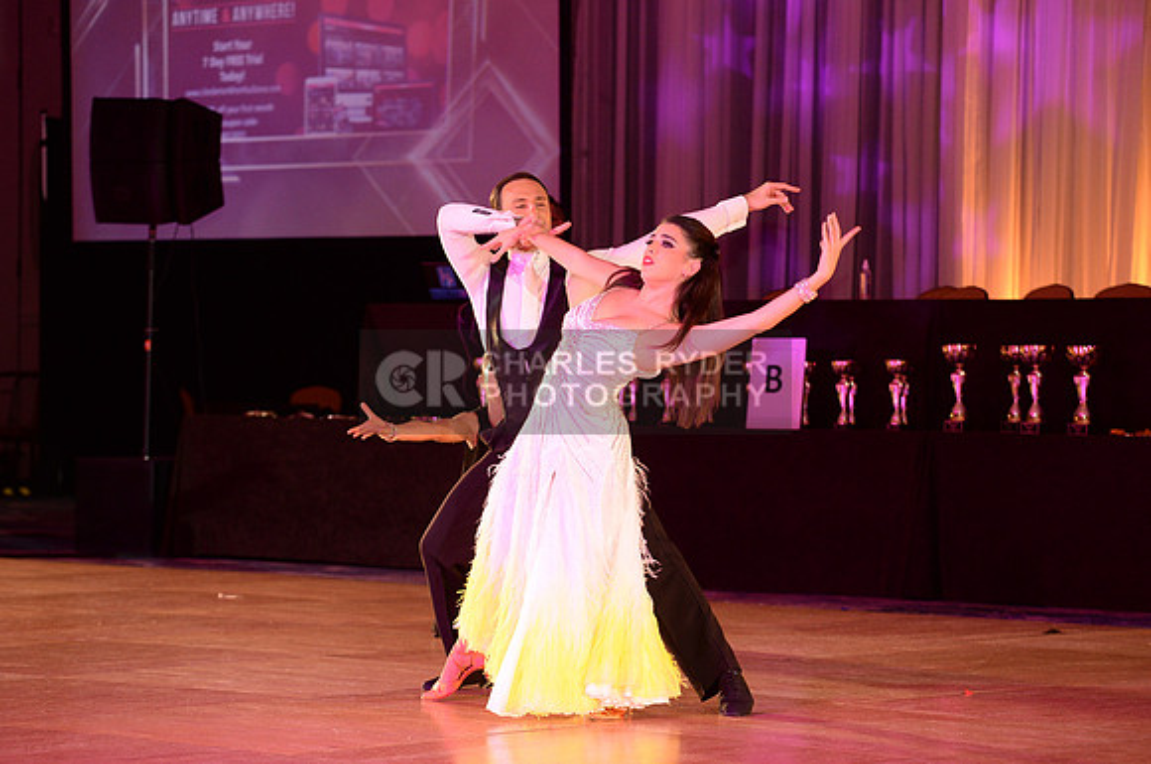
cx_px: 576
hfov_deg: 16.4
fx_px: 3991
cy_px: 382
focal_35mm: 125
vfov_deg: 10.9
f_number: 4.5
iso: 2500
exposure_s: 1/250
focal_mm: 125
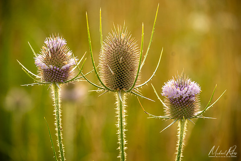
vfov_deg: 6.3
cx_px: 120
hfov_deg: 9.5
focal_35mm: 218
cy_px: 80
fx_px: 1456
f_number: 6.3
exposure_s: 1/30
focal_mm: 145
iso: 100
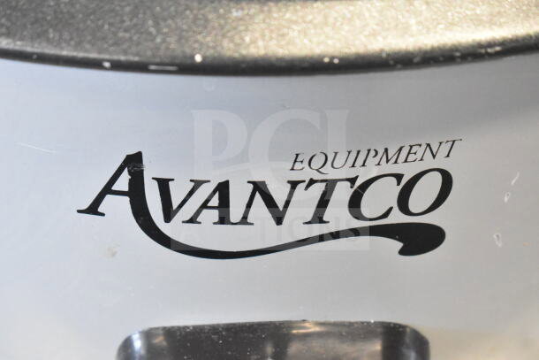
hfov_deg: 24.6
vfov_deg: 16.6
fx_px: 1235
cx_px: 270
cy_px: 180
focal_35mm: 82
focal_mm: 55
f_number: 5.6
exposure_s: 1/100
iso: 10000
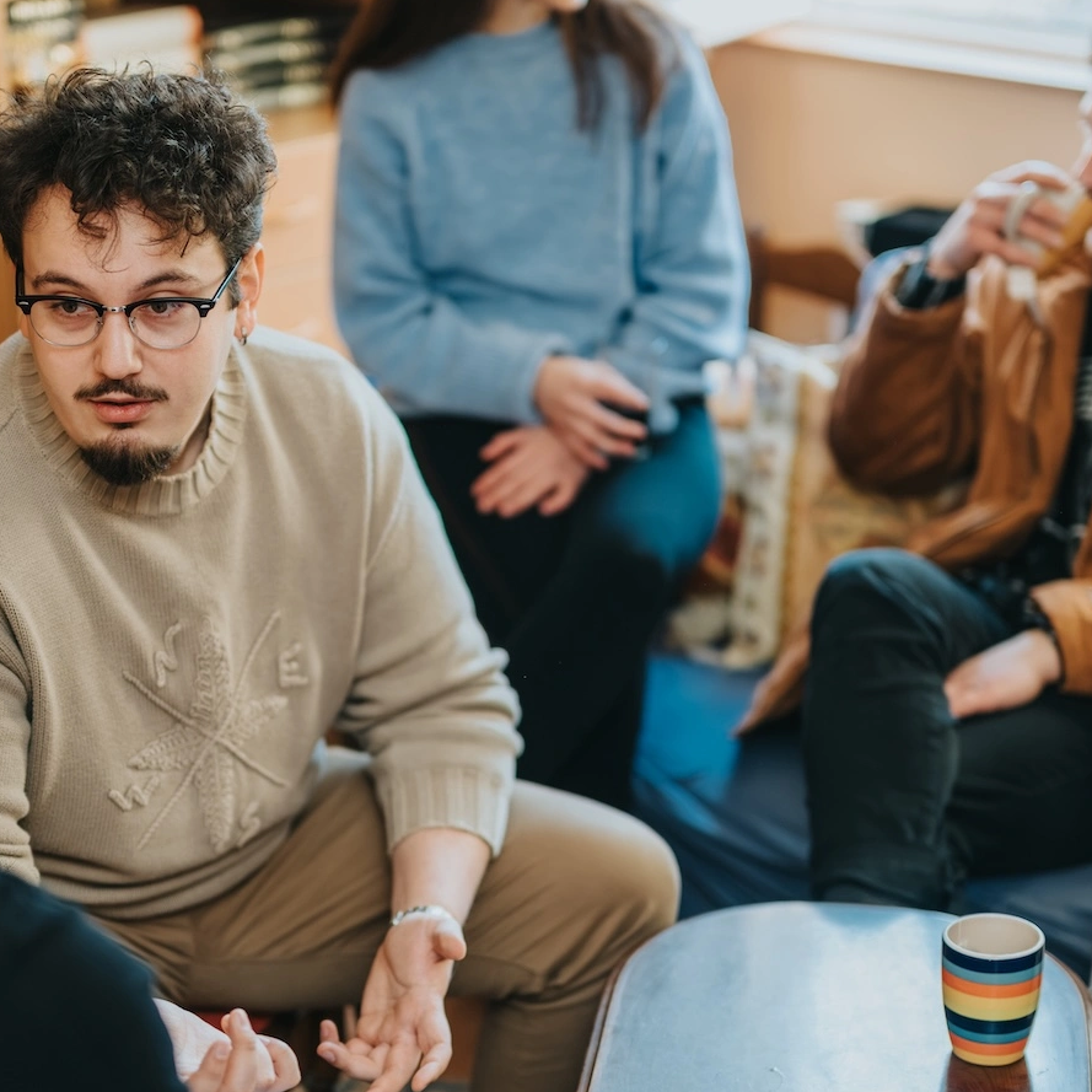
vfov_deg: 20.2
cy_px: 602
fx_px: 3069
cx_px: 461
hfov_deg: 20.2
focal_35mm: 86
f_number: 1.2
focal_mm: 50
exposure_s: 1/500
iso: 400
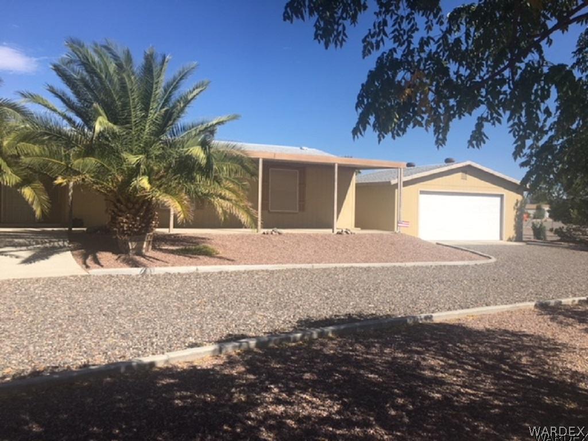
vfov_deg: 48.2
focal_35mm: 29
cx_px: 294
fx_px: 493
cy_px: 220
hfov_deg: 61.7
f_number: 2.2
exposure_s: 1/1570
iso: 25
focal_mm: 4.15
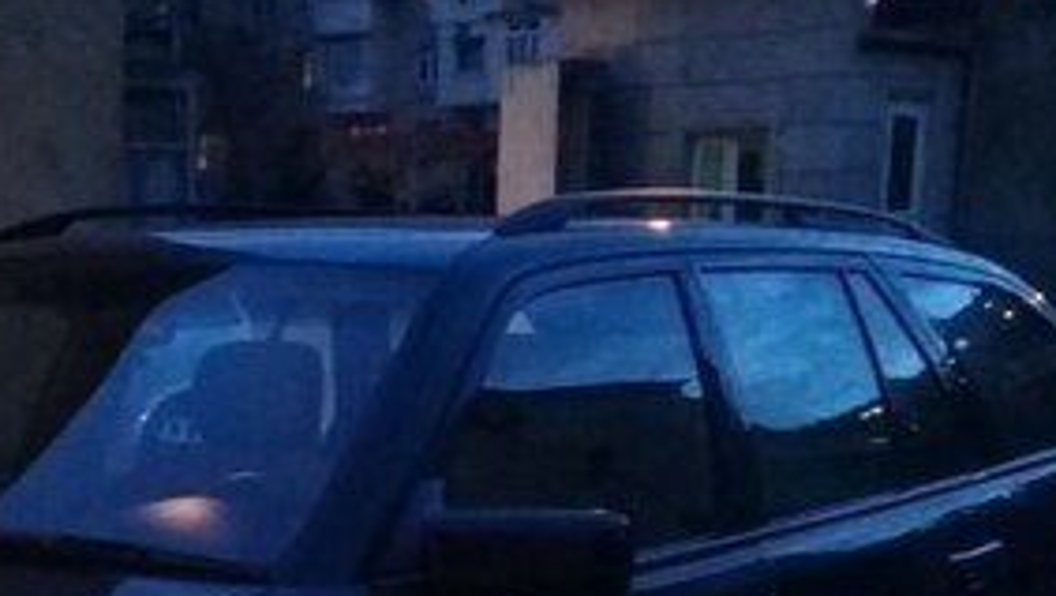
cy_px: 823
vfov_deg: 14.5
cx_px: 183
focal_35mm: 79
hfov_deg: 26.3
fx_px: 2213
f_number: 2.2
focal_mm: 3.3
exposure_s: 1/17
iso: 640
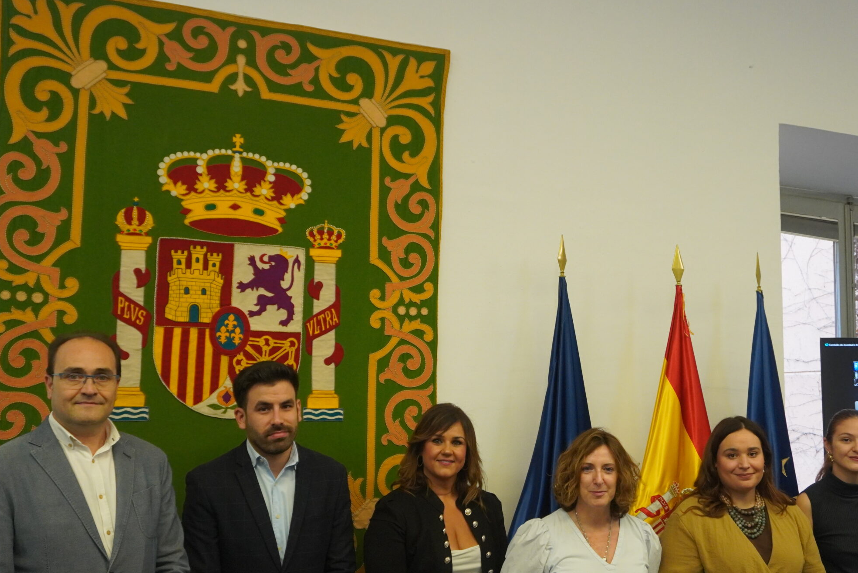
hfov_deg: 49.4
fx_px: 930
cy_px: 341
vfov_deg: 34.1
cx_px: 489
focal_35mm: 39
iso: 2000
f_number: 4
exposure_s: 1/160
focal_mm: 20
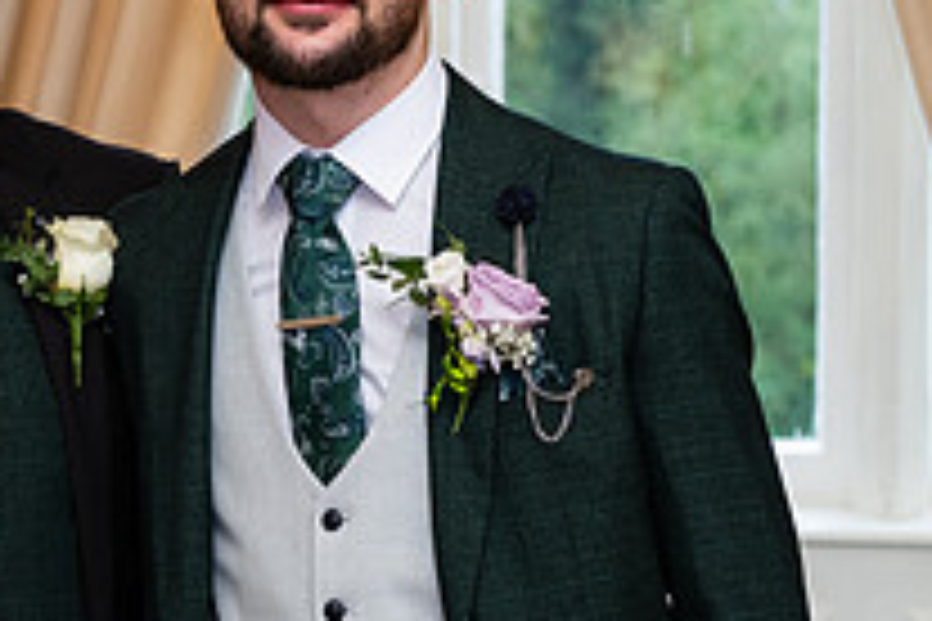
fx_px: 4789
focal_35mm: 185
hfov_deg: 11.1
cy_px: 412
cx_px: 270
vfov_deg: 7.4
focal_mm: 66
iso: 500
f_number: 5
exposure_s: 1/160
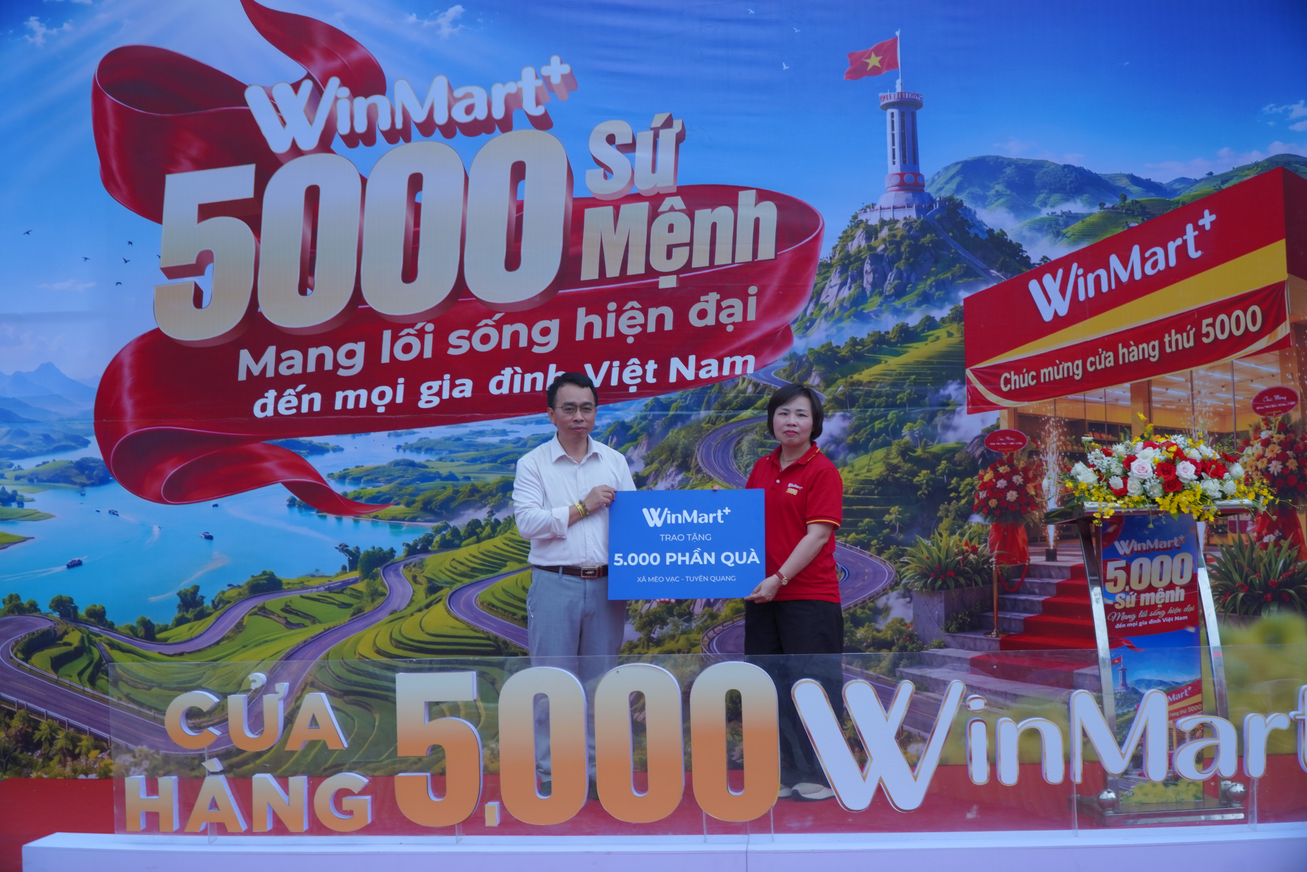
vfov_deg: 28.9
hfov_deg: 42.3
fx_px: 1688
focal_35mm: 46
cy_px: 436
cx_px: 654
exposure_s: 1/160
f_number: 5
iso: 250
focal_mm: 31
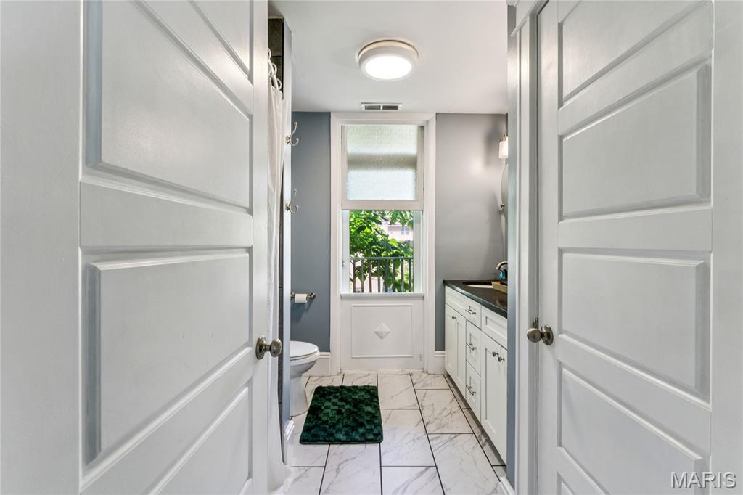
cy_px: 248
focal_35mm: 16
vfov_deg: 74.1
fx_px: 328
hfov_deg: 97.1
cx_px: 372
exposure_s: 1/8
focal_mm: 15.9
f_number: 13
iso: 320
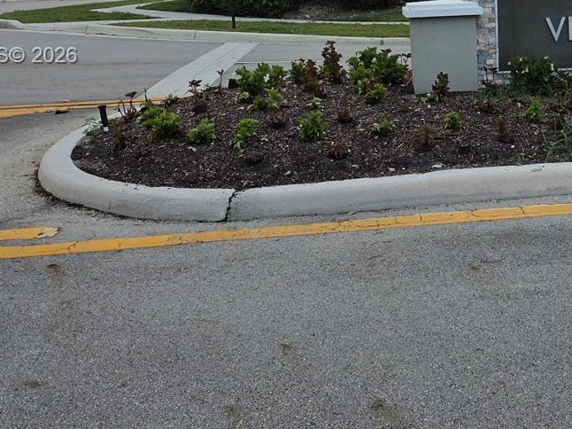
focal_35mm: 57
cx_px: 510
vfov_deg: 25.0
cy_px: 57
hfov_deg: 32.2
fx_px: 942
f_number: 1.7
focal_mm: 6.3
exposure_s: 1/180
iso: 100
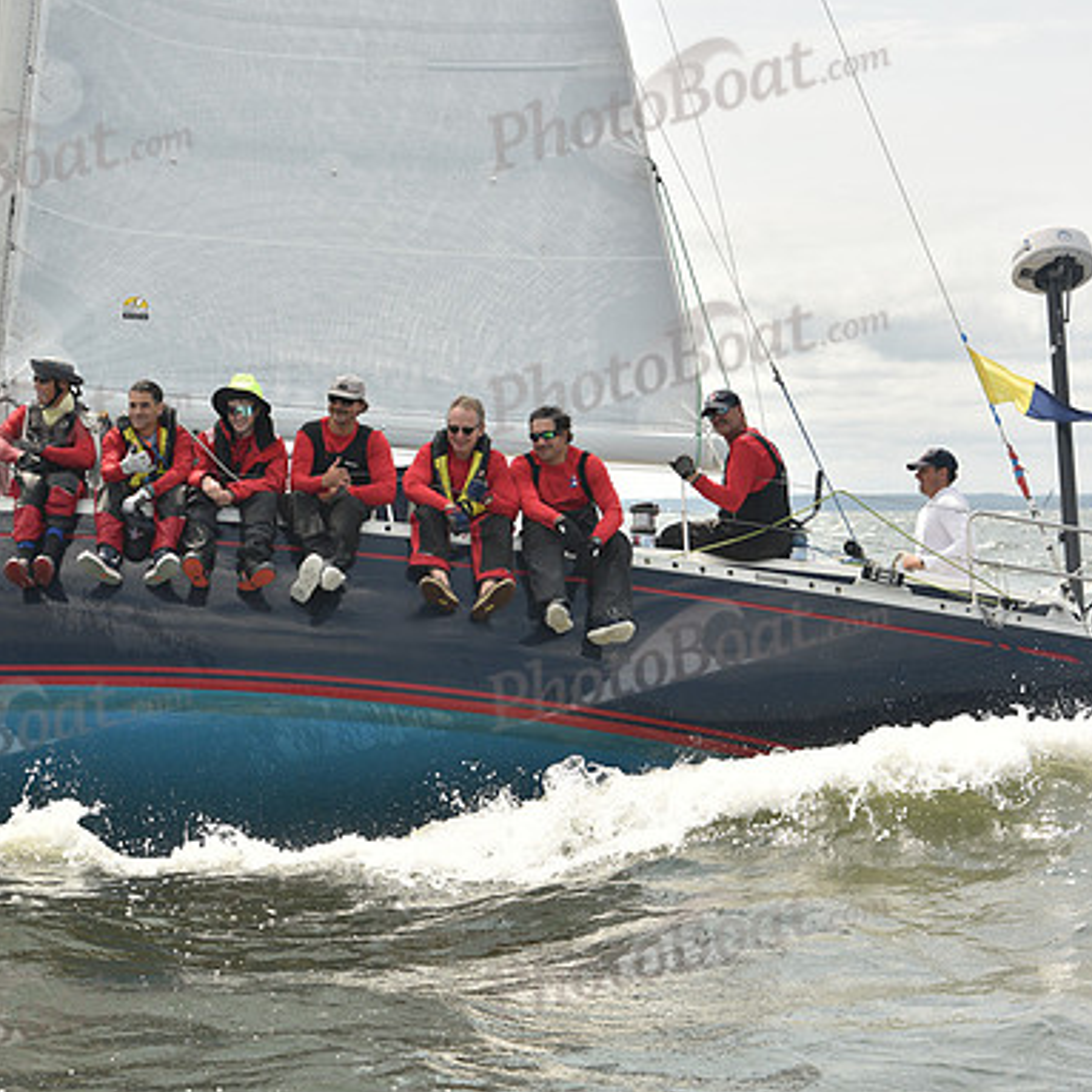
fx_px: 3212
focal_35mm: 90
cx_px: 342
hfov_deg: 19.2
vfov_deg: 19.3
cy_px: 549
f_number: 7.1
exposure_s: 1/800
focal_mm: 70
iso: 250
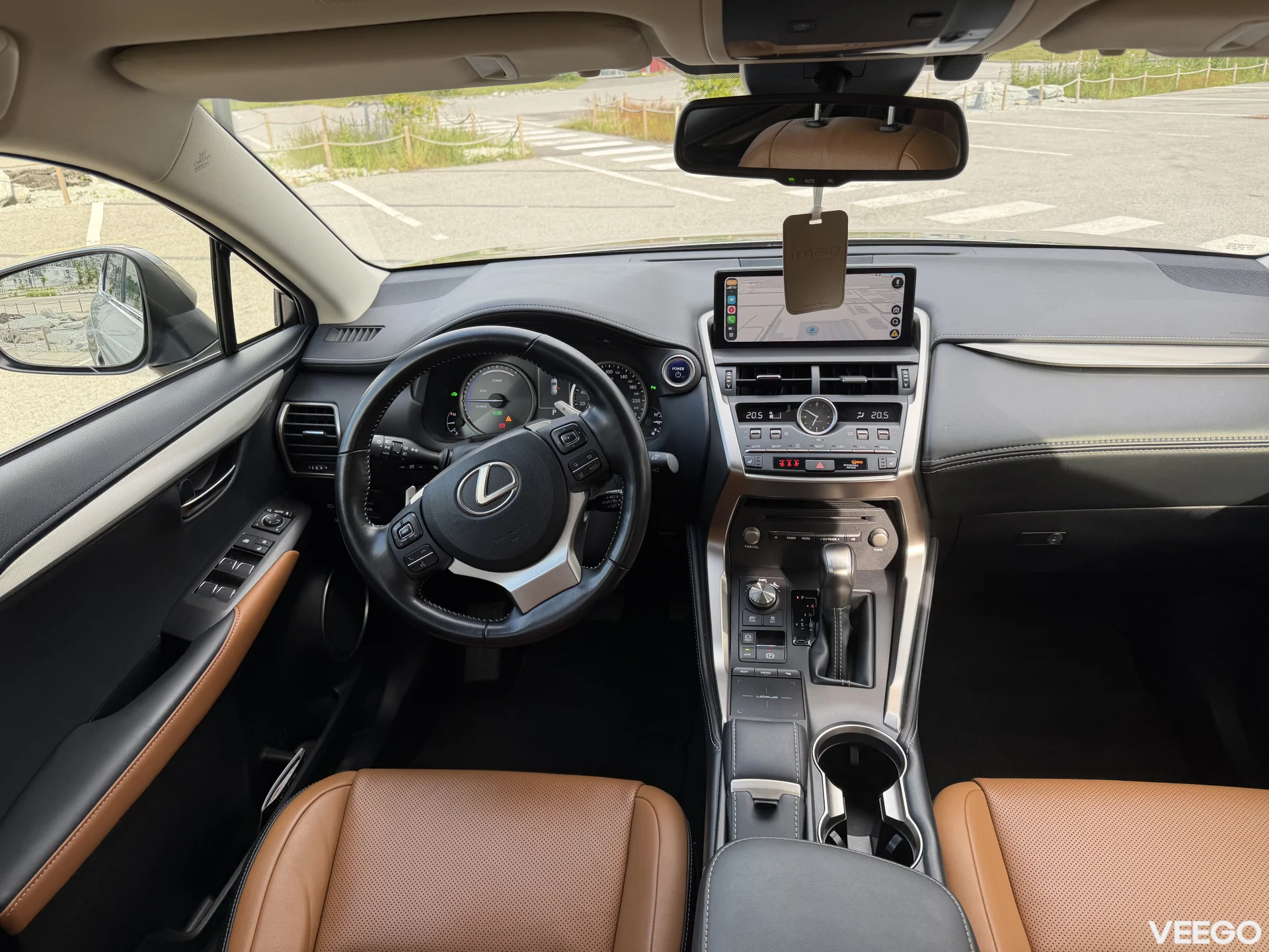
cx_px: 634
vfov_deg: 56.8
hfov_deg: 71.6
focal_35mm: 24
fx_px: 880
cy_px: 476
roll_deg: +2.8
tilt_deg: -25.6
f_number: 1.78
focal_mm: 6.76
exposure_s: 1/233
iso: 80
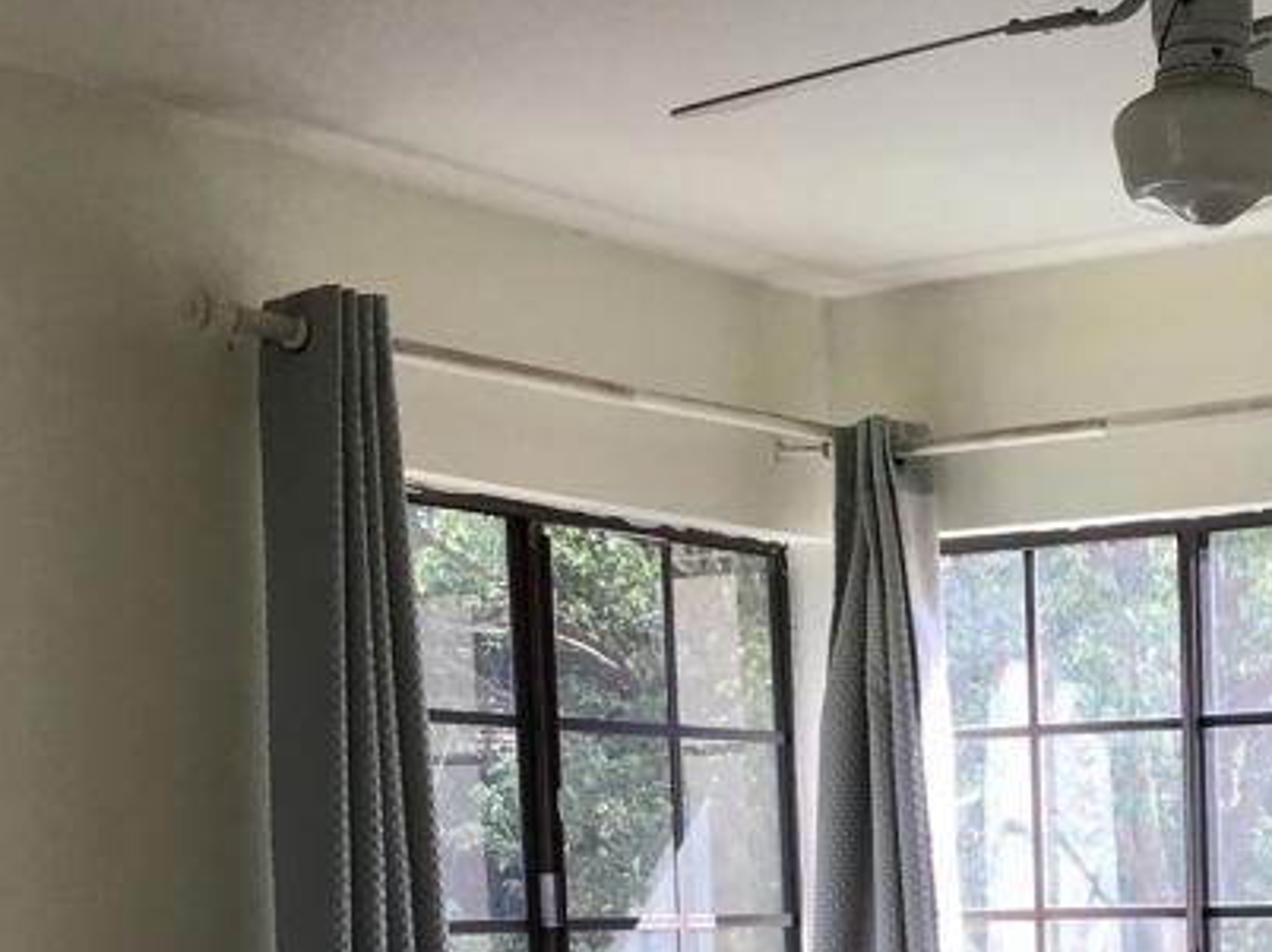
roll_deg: +0.7
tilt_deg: -5.4
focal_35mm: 79
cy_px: 1085
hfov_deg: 23.8
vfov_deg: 17.9
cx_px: 1237
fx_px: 2901
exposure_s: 1/120
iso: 32
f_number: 2.4
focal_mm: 3.3
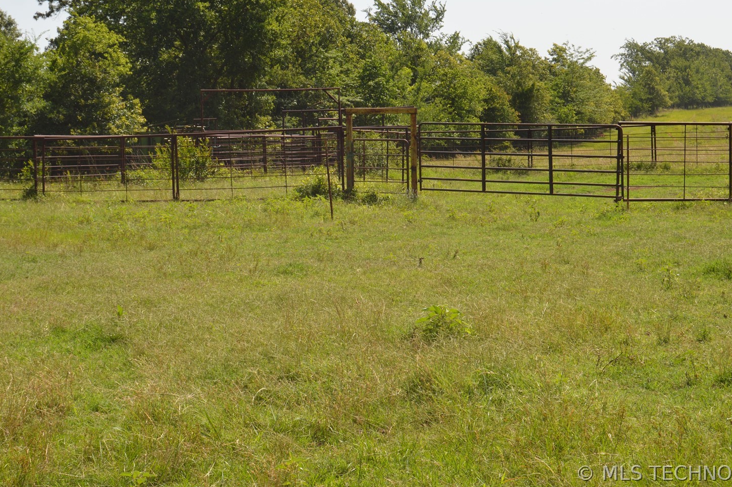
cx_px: 371
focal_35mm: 68
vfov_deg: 19.9
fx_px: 1381
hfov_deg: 29.7
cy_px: 143
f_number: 9
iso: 100
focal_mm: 32
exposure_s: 1/200
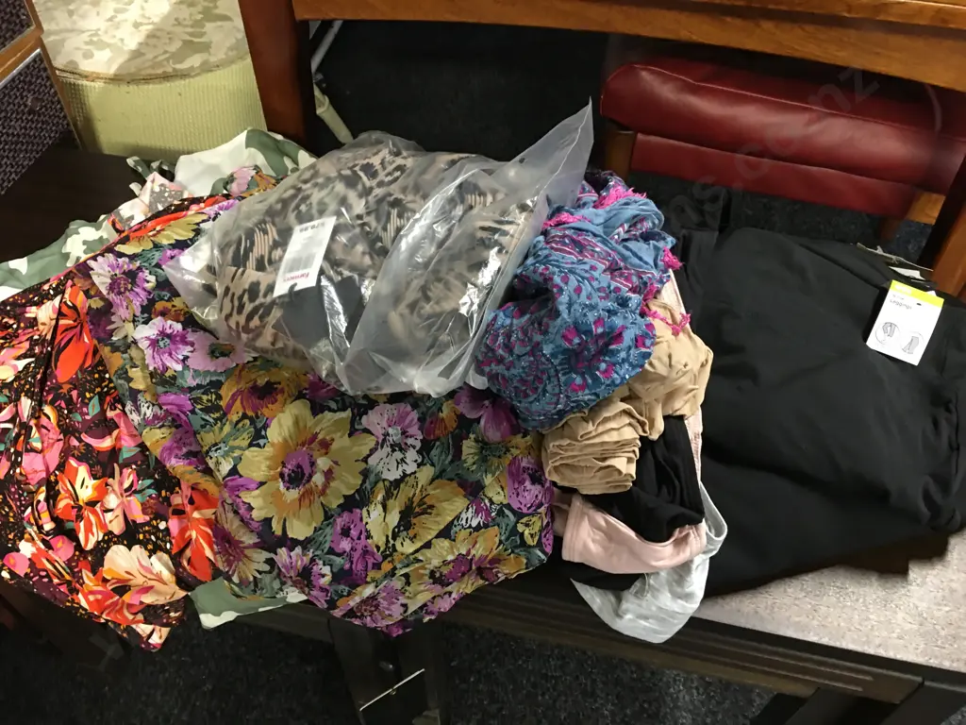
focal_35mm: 29
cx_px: 483
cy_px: 362
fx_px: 809
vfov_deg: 48.2
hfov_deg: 61.7
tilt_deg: -48.2
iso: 100
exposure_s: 1/8
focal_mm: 4.15
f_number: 2.2
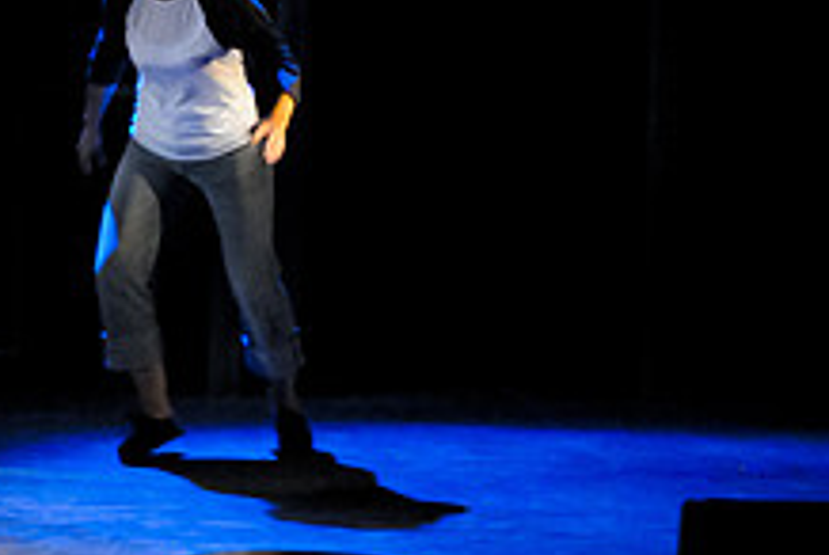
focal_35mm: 139
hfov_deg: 14.2
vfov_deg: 9.8
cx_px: -167
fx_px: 3213
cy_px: 25
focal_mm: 35
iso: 6400
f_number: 2.8
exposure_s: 1/100
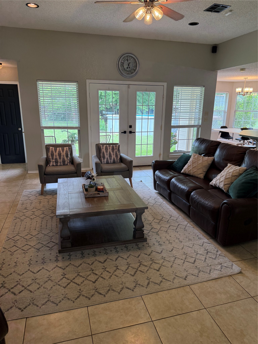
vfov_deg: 71.6
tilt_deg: -15.1
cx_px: 129
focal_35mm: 24
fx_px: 239
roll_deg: -0.3
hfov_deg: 56.8
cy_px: 172
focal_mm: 6.76
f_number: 1.78
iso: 200
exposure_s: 1/120
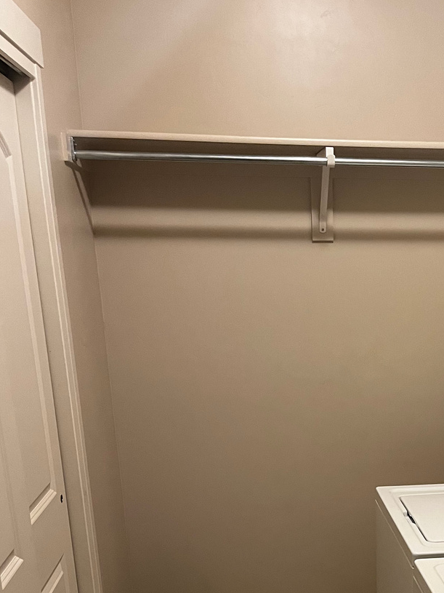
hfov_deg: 28.6
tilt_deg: -18.6
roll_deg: +0.0
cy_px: 544
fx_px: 838
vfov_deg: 36.3
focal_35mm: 49
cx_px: 393
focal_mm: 5.1
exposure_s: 1/60
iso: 320
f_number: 1.6
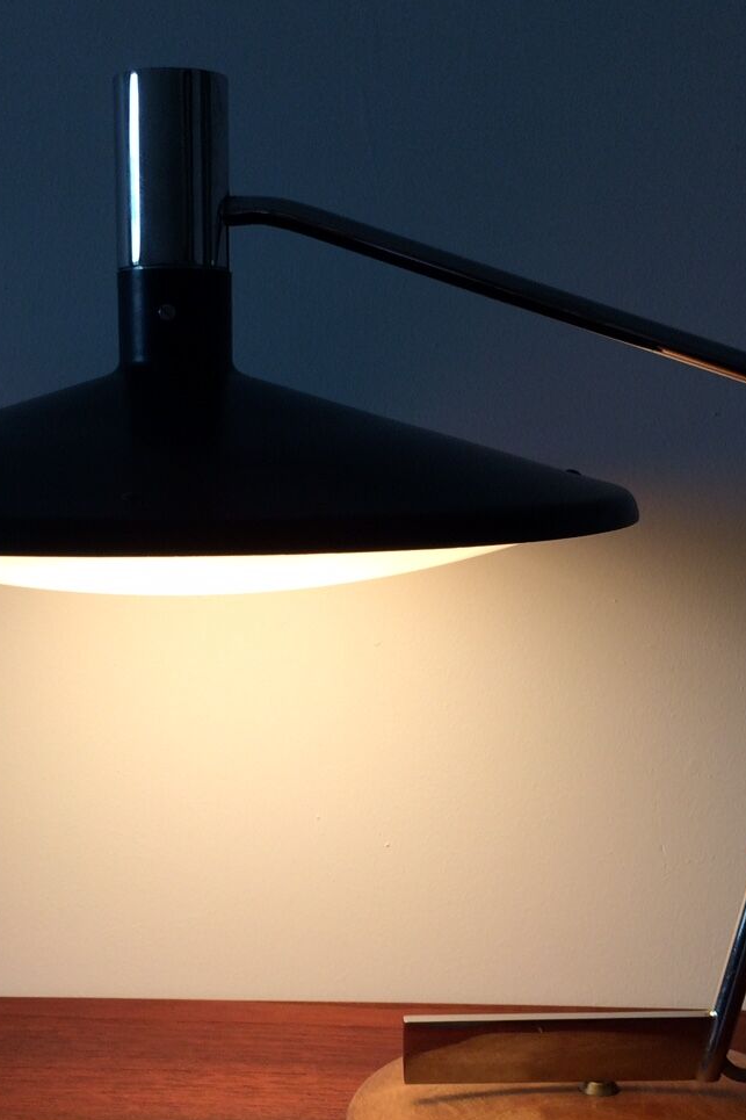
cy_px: 636
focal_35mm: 51
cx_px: 281
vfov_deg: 38.8
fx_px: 1586
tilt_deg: -6.9
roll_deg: +0.3
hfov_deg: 26.4
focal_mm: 4.15
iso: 40
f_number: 2.2
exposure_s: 1/50
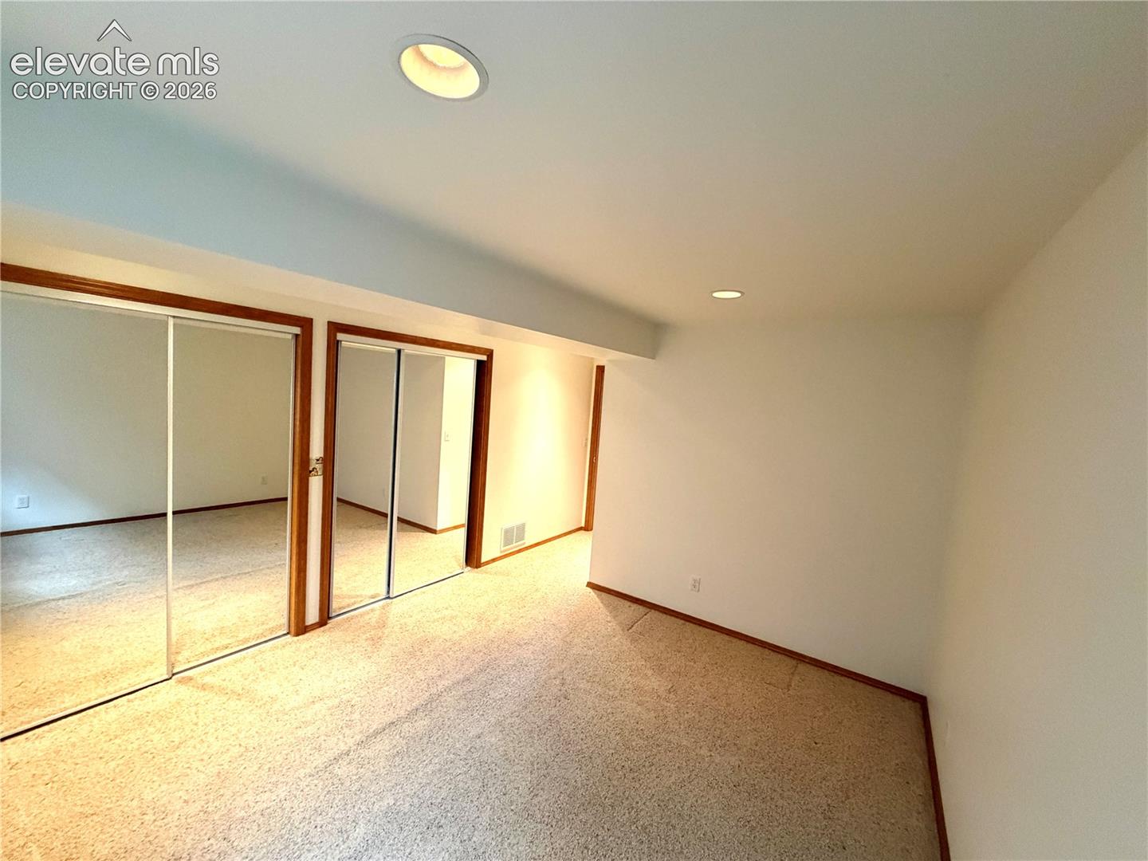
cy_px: 430
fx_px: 464
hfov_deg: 102.1
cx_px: 574
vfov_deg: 85.7
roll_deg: -4.6
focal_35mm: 14
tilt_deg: -4.2
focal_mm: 2.22
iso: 500
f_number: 2.2
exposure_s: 1/60
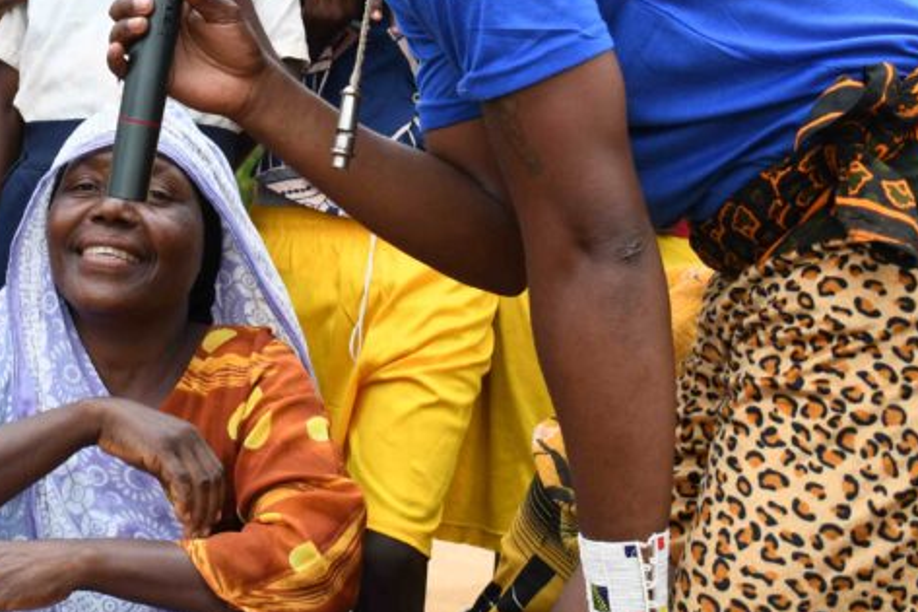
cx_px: 97
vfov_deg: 13.0
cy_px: 15
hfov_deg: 19.3
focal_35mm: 104
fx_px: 2651
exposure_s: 1/125
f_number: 5.6
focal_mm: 32
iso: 100
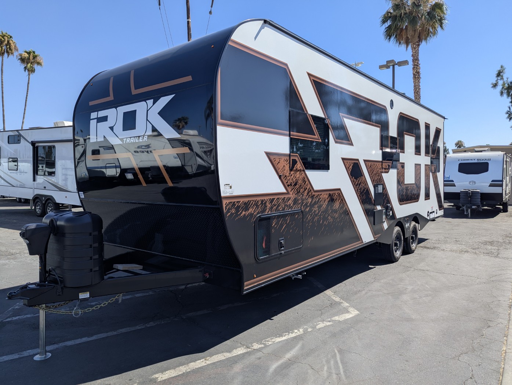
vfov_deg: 56.9
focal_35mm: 24
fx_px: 355
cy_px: 192
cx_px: 256
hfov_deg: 71.5
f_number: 1.85
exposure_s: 1/1984
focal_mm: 6.81
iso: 48
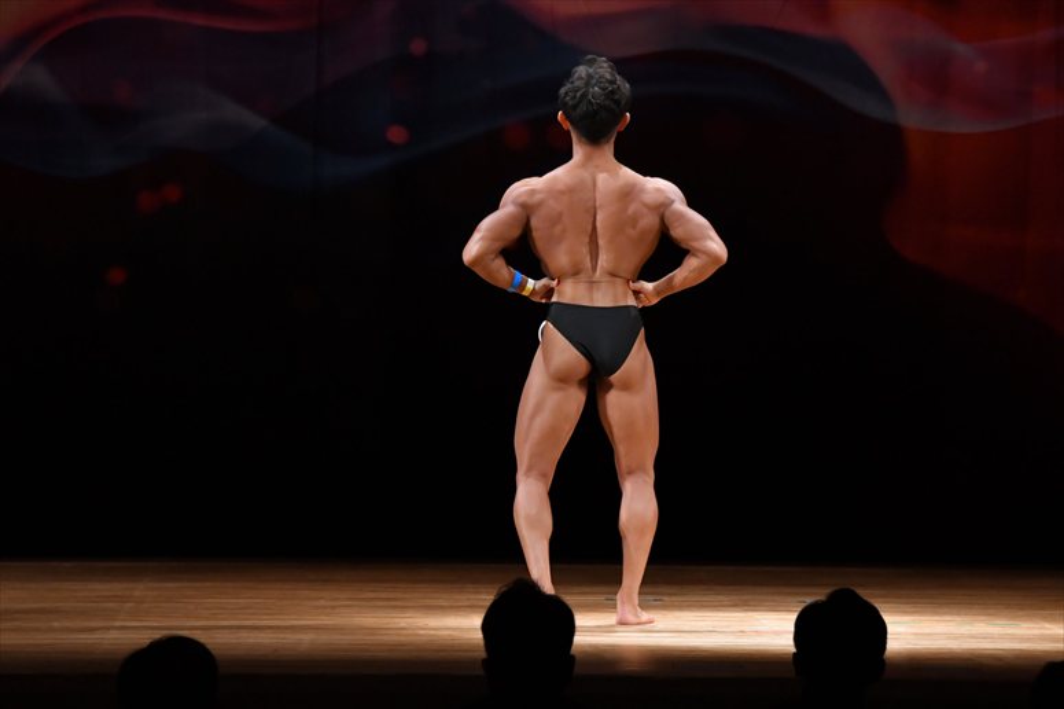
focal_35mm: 240
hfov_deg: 8.6
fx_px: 7090
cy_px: 354
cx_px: 532
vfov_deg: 5.7
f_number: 5.6
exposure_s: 1/400
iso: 3200
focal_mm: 160
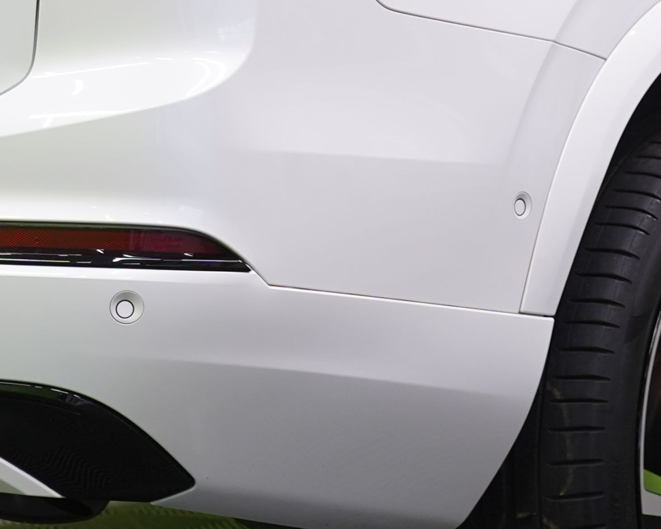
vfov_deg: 6.7
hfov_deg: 8.4
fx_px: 4500
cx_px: 390
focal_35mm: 230
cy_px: -121
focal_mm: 48
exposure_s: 1/30
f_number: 5
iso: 400
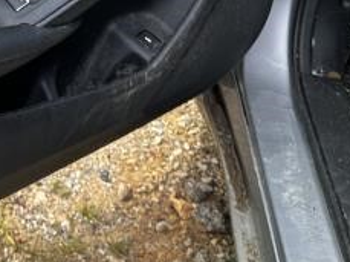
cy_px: 17
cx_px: -154
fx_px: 848
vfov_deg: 17.2
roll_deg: -0.4
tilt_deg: -36.5
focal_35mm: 84
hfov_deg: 20.4
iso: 80
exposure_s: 1/694
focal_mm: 6.86
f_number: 1.78
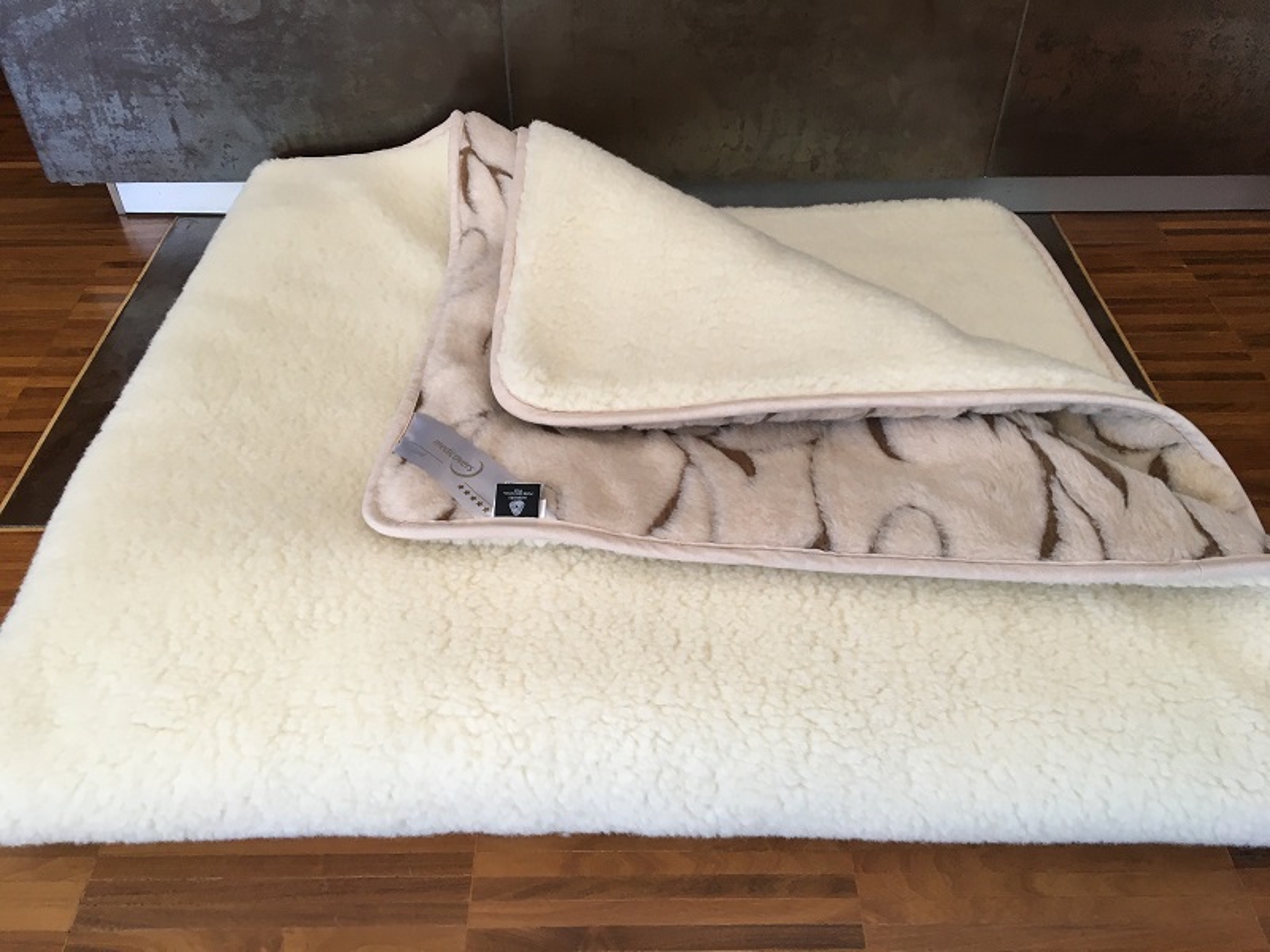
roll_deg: +2.0
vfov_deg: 48.2
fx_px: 1064
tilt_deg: -44.3
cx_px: 635
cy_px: 476
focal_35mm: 29
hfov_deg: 61.7
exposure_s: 1/33
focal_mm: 4.15
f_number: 2.2
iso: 50
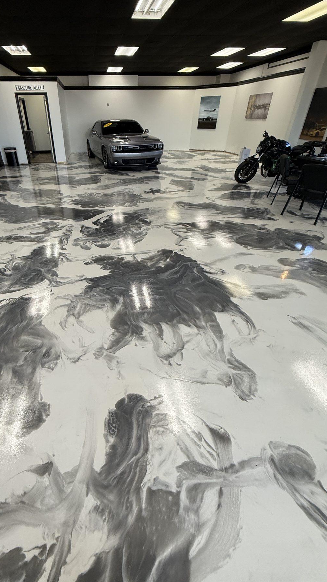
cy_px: 298
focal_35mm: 17
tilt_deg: -30.4
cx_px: 122
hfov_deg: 63.0
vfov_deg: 95.9
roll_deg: +1.3
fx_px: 262
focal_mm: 2.22
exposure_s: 1/120
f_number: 2.2
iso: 200
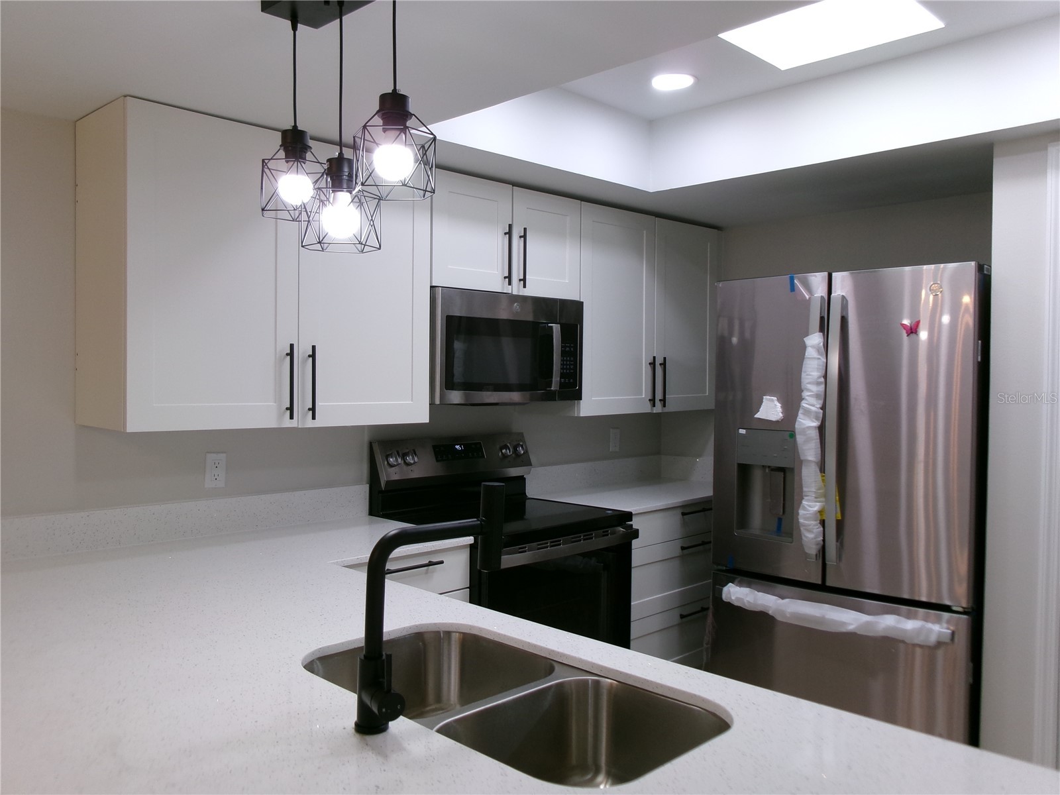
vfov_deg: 49.7
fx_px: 857
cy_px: 398
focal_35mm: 28
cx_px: 530
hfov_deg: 63.4
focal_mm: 5.1
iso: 113
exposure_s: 1/34
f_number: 3.9
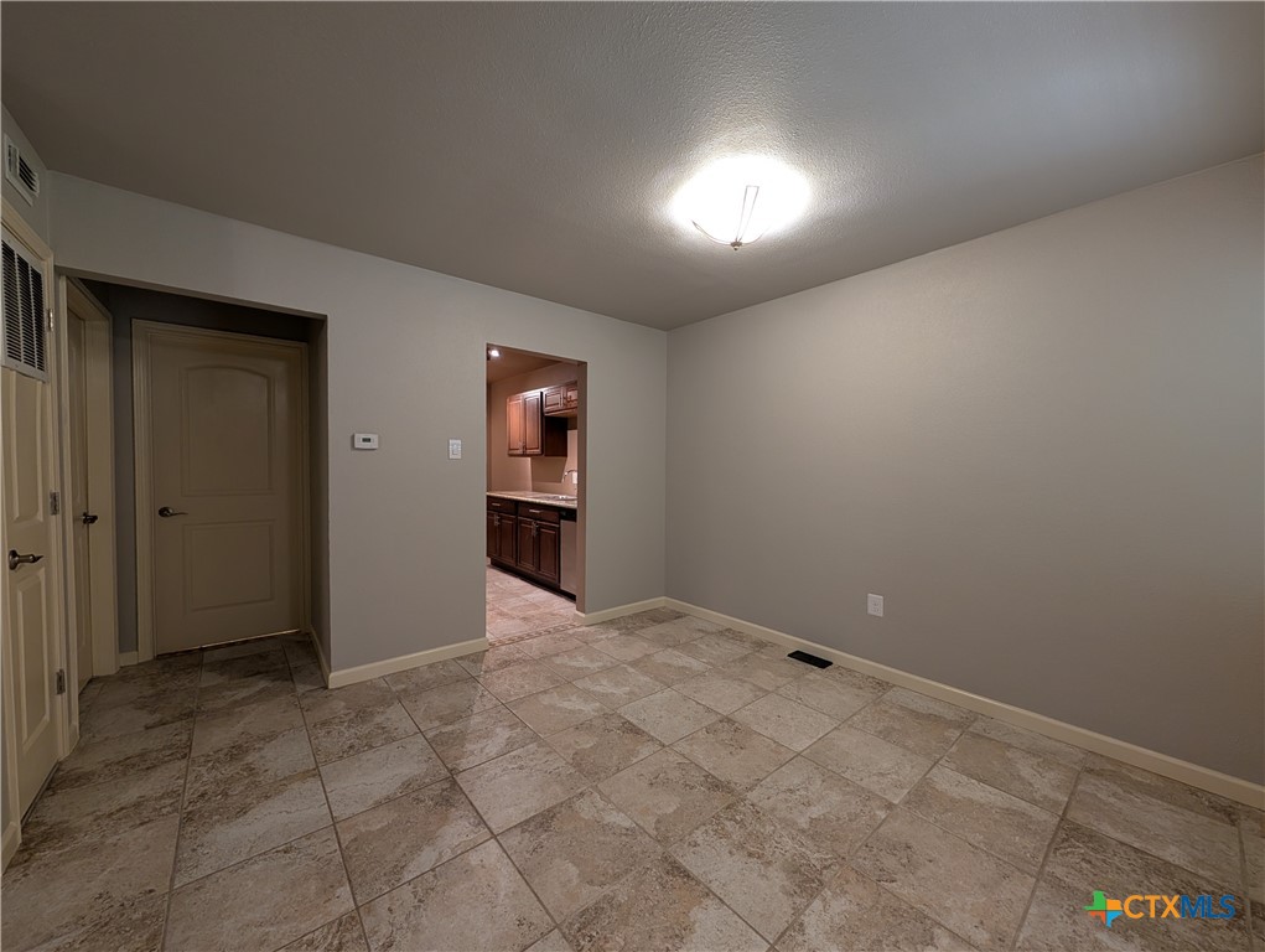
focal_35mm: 12
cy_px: 476
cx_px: 632
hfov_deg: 110.5
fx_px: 439
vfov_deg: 94.6
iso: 88
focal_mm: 2.02
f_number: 1.7
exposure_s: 1/40
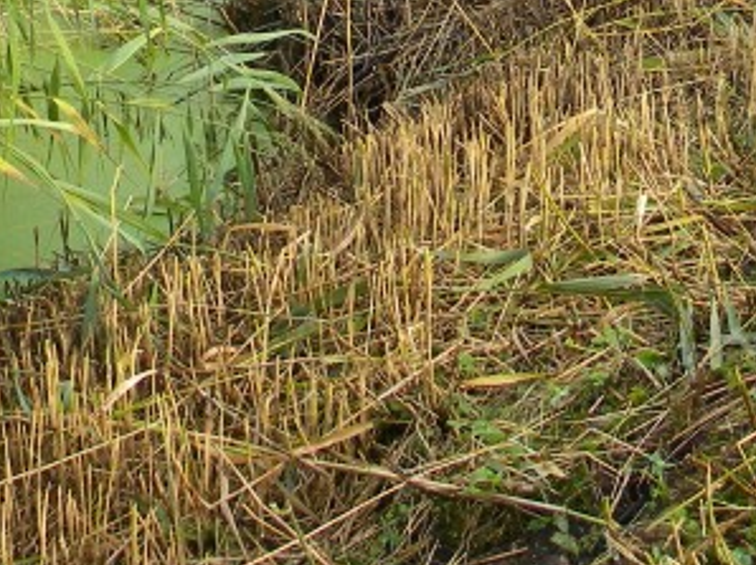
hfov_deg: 20.9
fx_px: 2051
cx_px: 429
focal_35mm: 94
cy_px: -41
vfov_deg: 15.3
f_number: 3.5
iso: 80
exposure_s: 1/131
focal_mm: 5
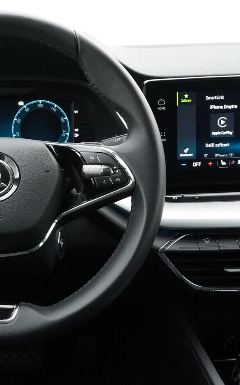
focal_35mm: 56
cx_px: -2
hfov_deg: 22.2
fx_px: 586
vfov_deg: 36.3
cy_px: 192
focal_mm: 24
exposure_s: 1/100
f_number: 9
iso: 6400
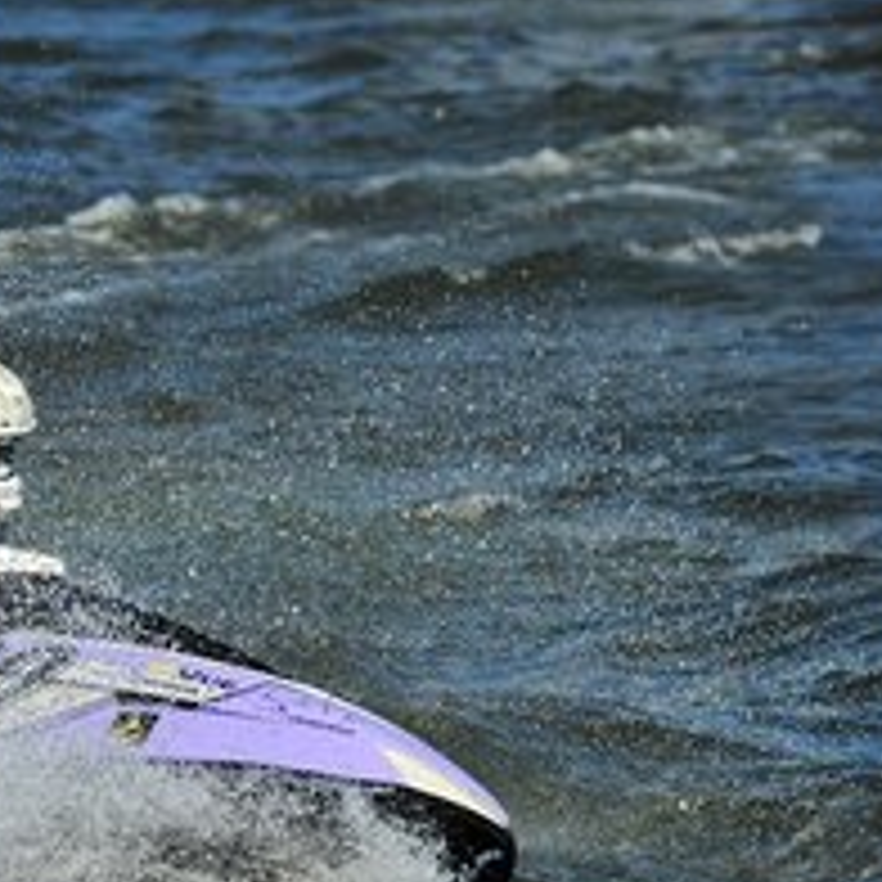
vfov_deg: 6.4
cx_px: 9
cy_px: 608
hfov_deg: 6.4
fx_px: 7870
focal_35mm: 273
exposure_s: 1/2000
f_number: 5.6
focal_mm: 140
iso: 200
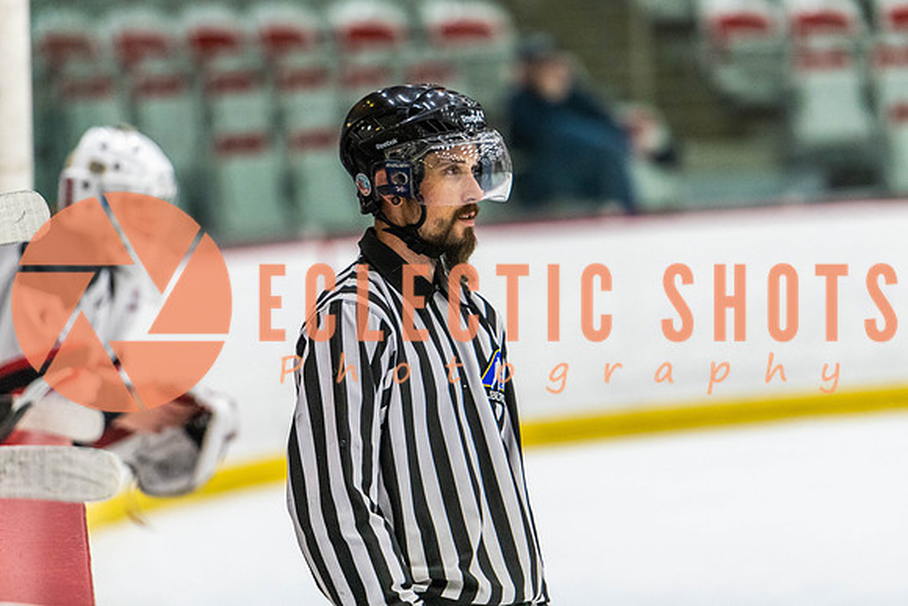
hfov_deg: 9.2
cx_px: 454
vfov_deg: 6.1
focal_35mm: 224
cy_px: 238
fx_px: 5661
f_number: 2.8
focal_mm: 185
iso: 3200
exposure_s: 1/640
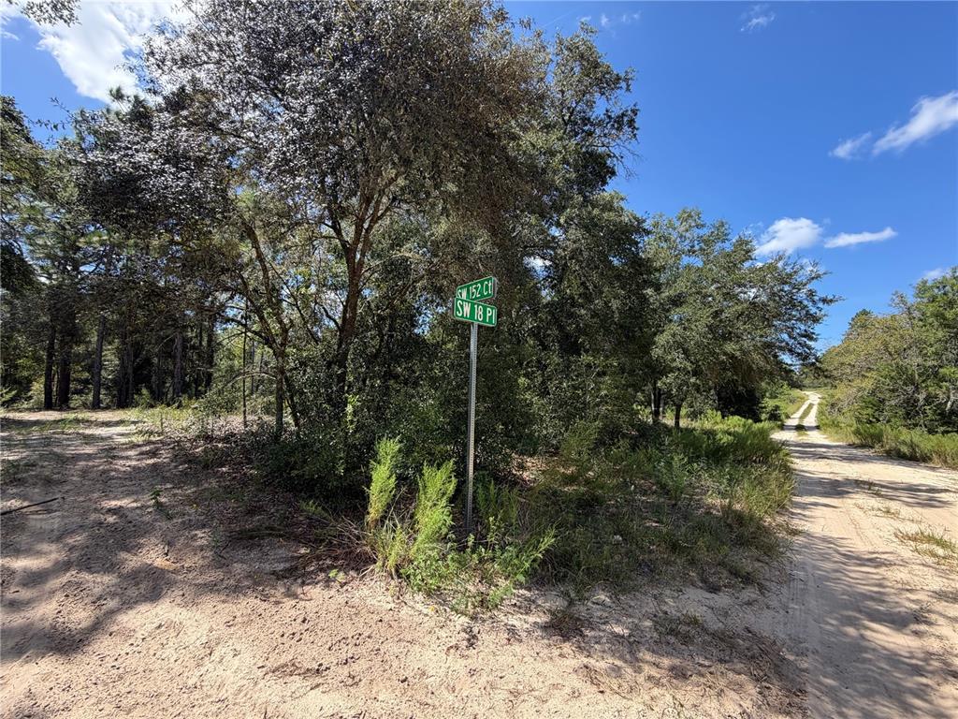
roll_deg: +0.2
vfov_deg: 85.7
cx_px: 479
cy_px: 360
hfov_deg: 102.1
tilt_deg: +6.1
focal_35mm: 14
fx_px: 387
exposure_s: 1/585
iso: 40
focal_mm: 2.22
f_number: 2.2
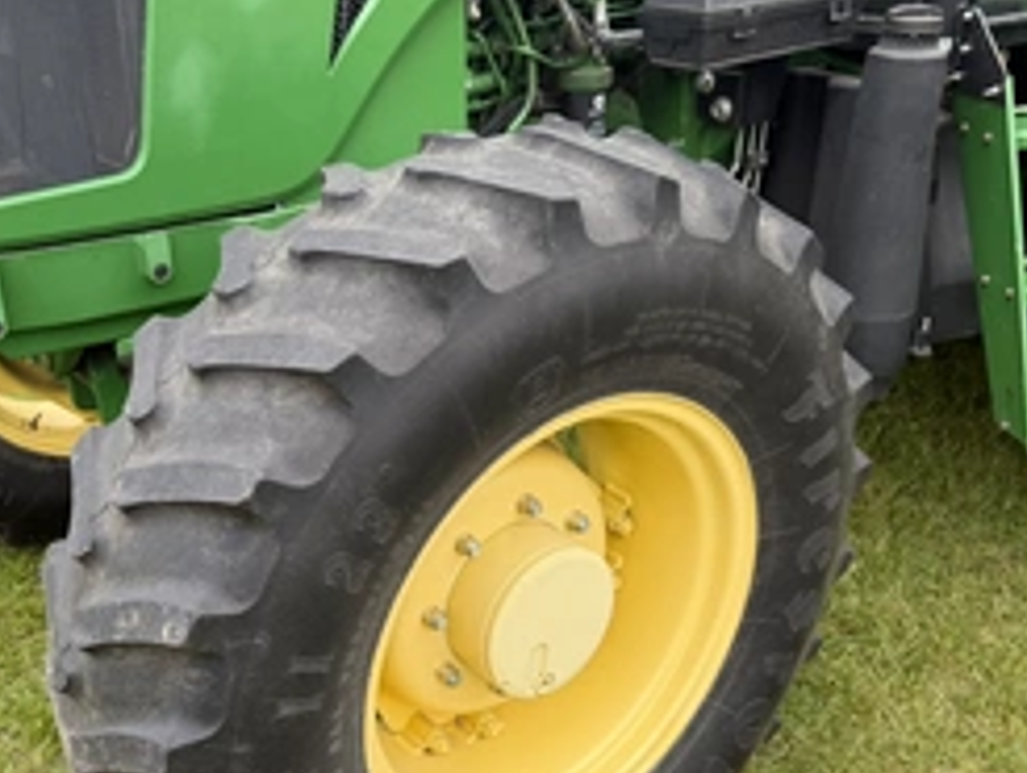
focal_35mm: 39
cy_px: 476
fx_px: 1158
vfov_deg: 36.7
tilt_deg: -21.7
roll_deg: +0.6
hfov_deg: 47.4
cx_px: 388
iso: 80
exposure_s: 1/281
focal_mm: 6.76
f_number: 1.78
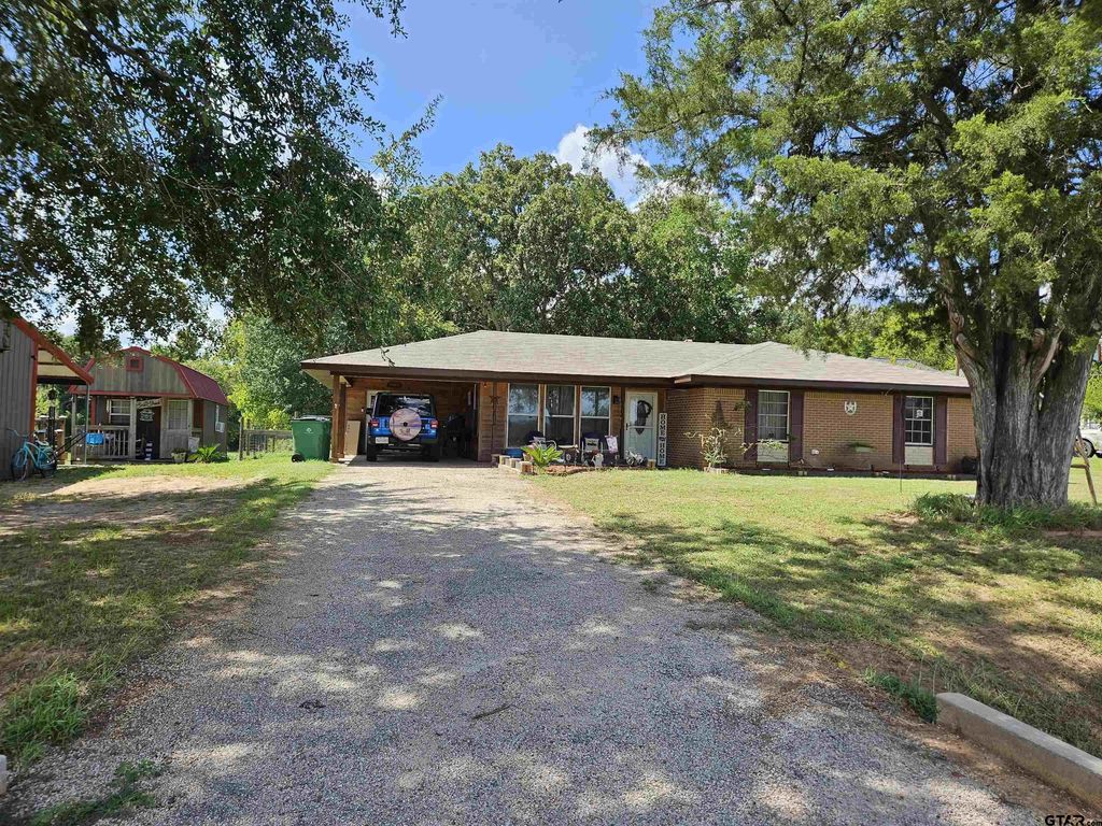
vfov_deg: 58.9
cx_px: 551
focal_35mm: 23
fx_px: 732
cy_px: 413
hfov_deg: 73.9
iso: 25
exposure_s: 1/814
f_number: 1.8
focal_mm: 5.4
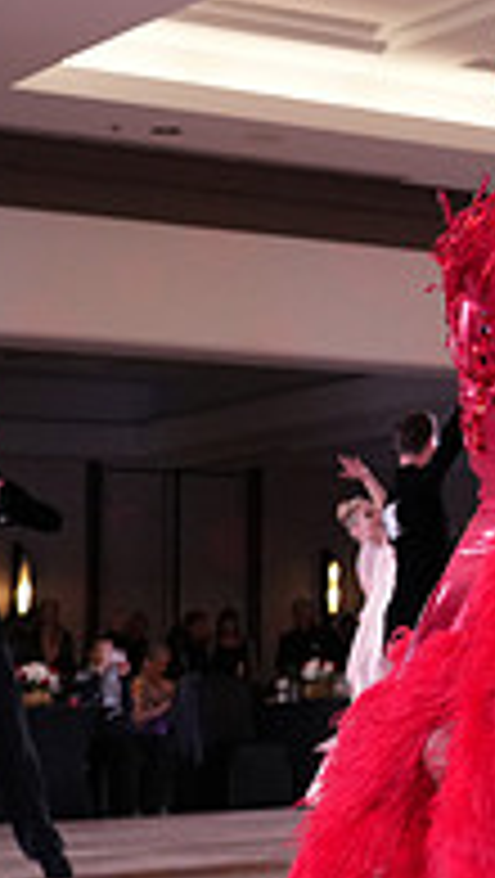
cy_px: 416
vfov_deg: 19.6
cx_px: 1202
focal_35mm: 109
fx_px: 2538
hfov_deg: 9.8
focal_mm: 35
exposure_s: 1/250
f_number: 5
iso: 2500
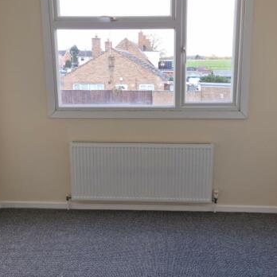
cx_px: 144
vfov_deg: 41.9
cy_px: 137
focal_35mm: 40
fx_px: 362
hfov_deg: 41.9
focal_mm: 5.9
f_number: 2
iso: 25
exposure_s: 1/50
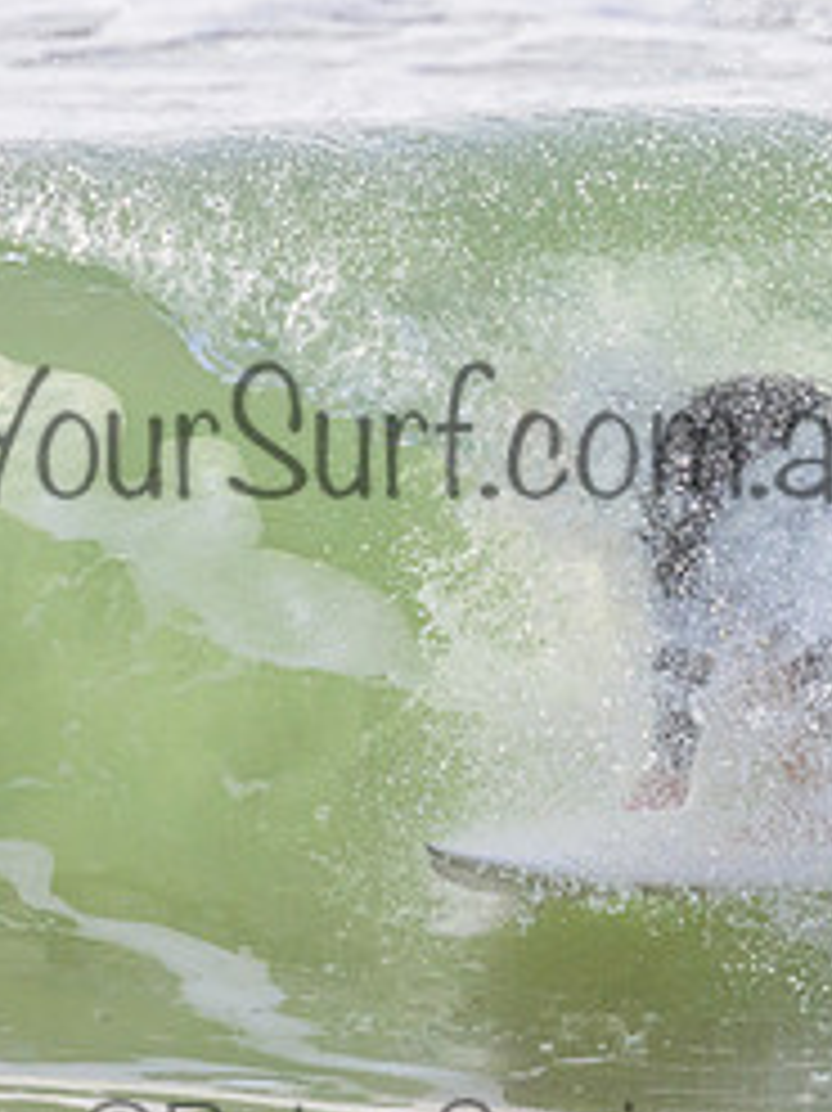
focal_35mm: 1805
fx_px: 57895
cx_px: 427
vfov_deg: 1.1
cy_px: 394
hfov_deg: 0.8
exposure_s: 1/2000
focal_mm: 800
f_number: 11
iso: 1250
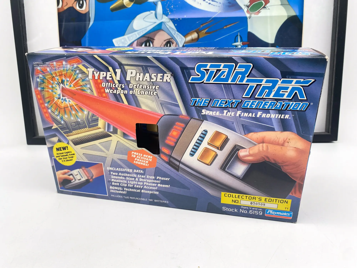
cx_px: 178
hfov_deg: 67.3
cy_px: 134
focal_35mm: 26
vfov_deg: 53.1
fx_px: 268
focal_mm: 4.25
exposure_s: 1/125
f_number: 1.8
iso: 32
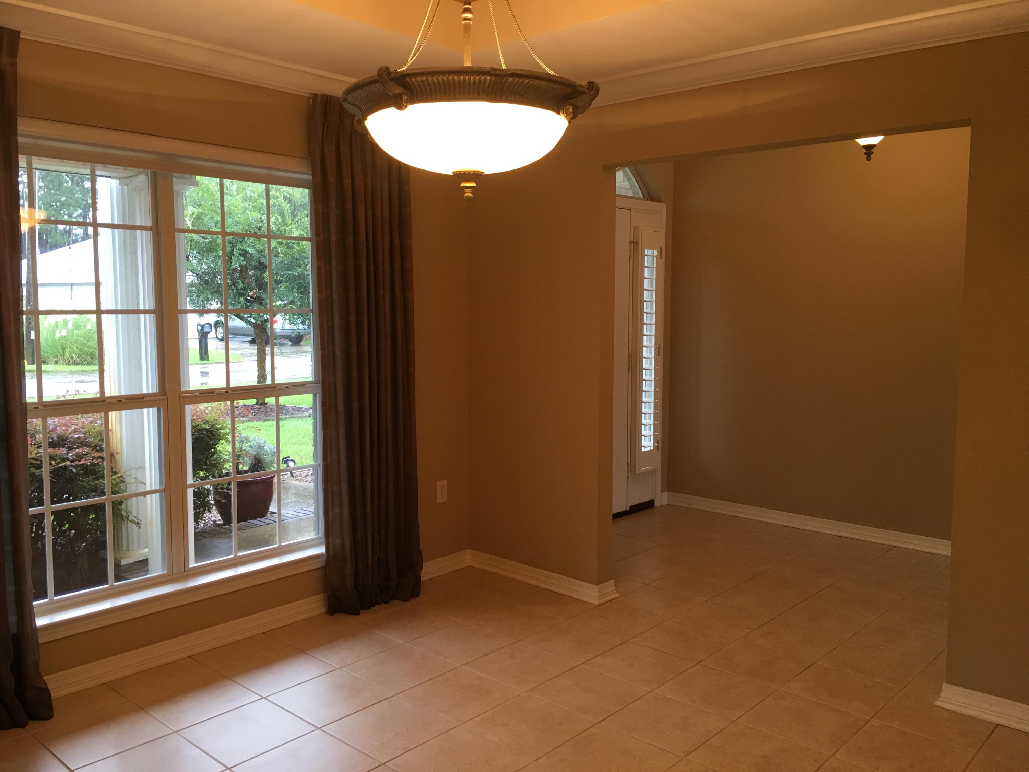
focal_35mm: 29
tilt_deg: -4.6
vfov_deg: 48.2
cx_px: 514
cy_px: 386
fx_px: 862
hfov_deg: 61.7
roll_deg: +0.4
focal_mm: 4.15
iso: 40
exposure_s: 1/30
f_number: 2.2
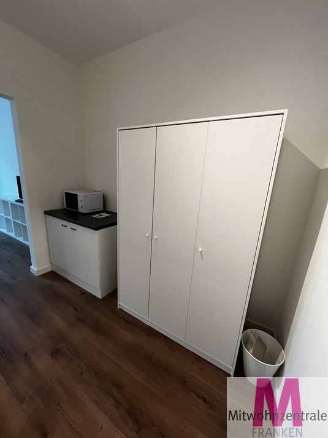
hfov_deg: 89.9
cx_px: 164
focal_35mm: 13
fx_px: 164
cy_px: 219
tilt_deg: -14.3
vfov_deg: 106.2
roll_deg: -3.8
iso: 250
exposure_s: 1/50
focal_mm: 1.57
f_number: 1.8
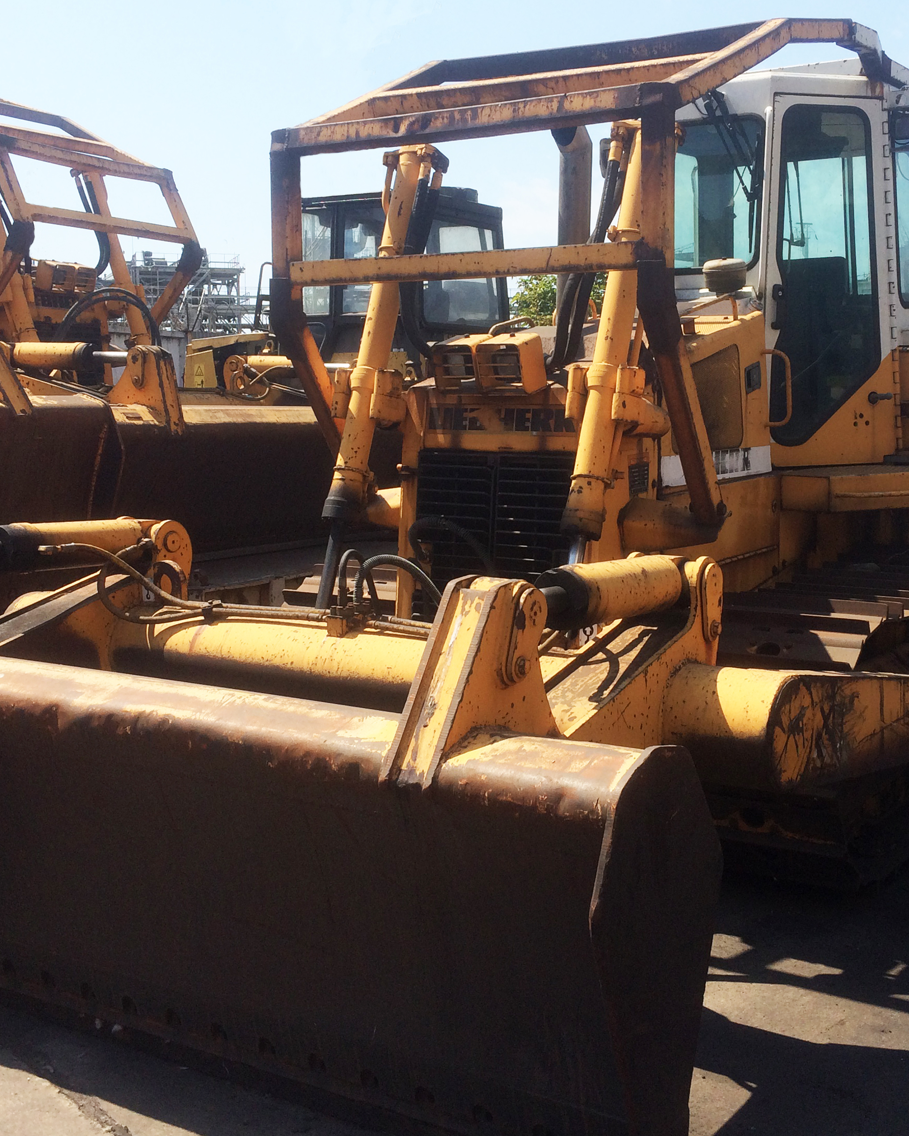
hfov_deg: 39.2
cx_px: 452
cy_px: 567
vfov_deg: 47.9
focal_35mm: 38
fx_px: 1278
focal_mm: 4.15
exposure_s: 1/1580
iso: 32
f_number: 2.2
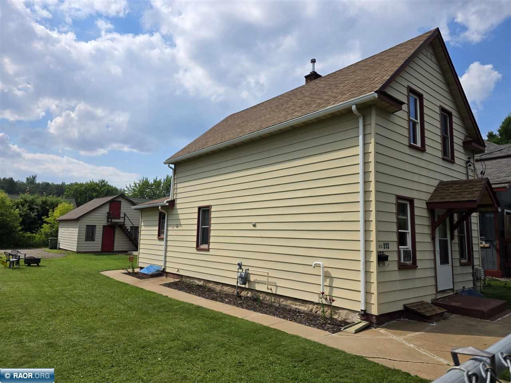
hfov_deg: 73.9
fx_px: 340
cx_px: 256
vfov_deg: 58.9
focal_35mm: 23
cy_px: 192
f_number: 1.7
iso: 80
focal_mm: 6.3
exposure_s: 1/7626
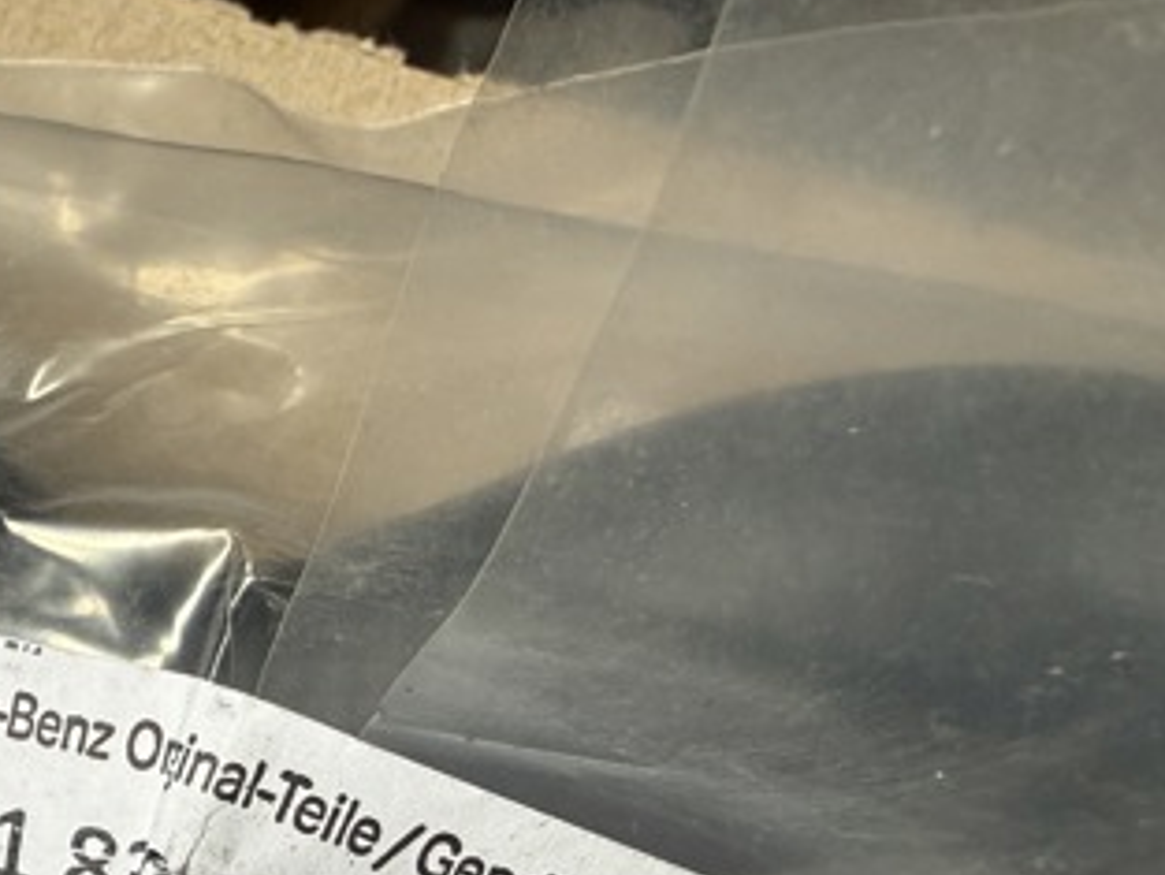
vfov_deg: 28.5
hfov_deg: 37.1
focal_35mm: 49
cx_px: 186
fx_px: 1650
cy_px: 795
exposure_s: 1/99
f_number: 2.2
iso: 160
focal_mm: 2.22
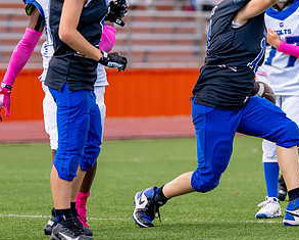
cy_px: 19
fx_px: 2861
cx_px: 268
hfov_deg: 6.0
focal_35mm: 323
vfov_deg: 4.8
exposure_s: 1/3200
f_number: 2.8
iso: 400
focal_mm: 127
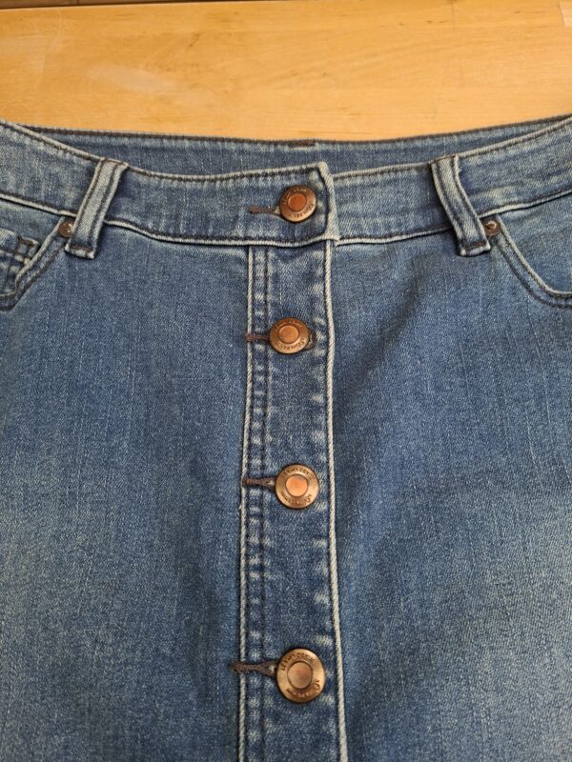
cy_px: 381
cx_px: 286
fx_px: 507
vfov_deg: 73.9
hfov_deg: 58.9
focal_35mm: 23
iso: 50
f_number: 1.8
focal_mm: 5.54
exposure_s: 1/187
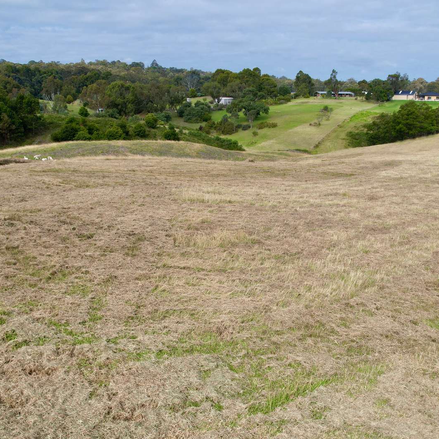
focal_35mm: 34
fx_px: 488
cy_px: 259
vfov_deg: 48.2
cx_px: 231
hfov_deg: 48.4
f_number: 2.8
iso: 100
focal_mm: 8.38
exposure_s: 1/500
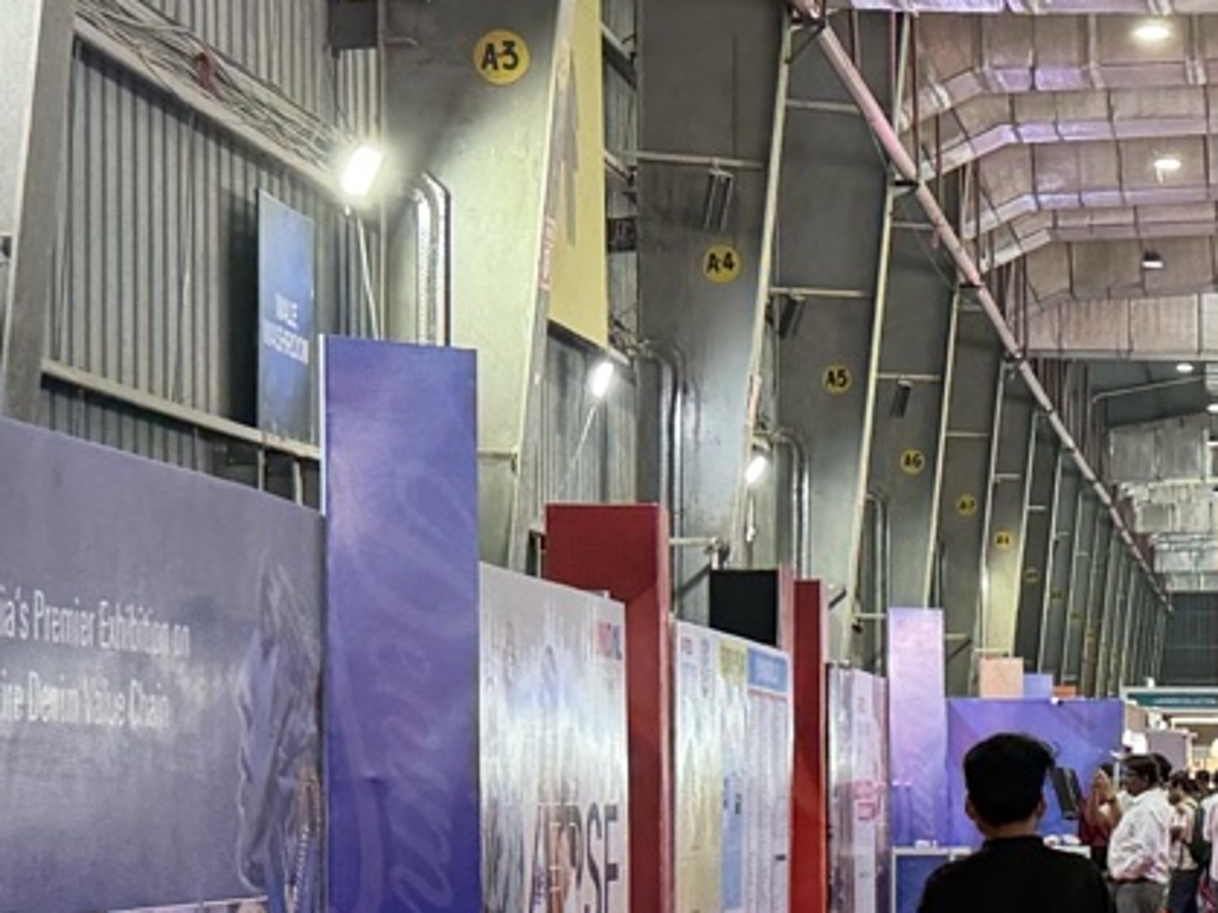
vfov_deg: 13.4
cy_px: 677
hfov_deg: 17.0
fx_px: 3869
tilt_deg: +0.9
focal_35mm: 110
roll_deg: +0.0
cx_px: 1512
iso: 200
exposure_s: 1/50
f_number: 1.78
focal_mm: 6.76
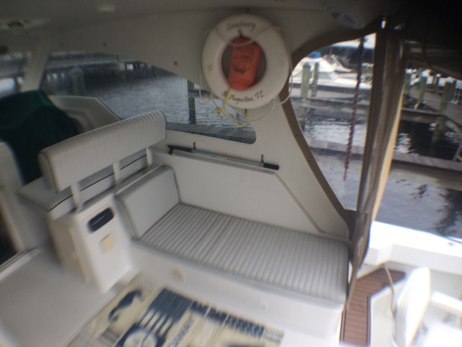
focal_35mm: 29
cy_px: 174
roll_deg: -0.7
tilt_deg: -23.5
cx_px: 231
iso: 32
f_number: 2.2
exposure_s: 1/331
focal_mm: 4.15
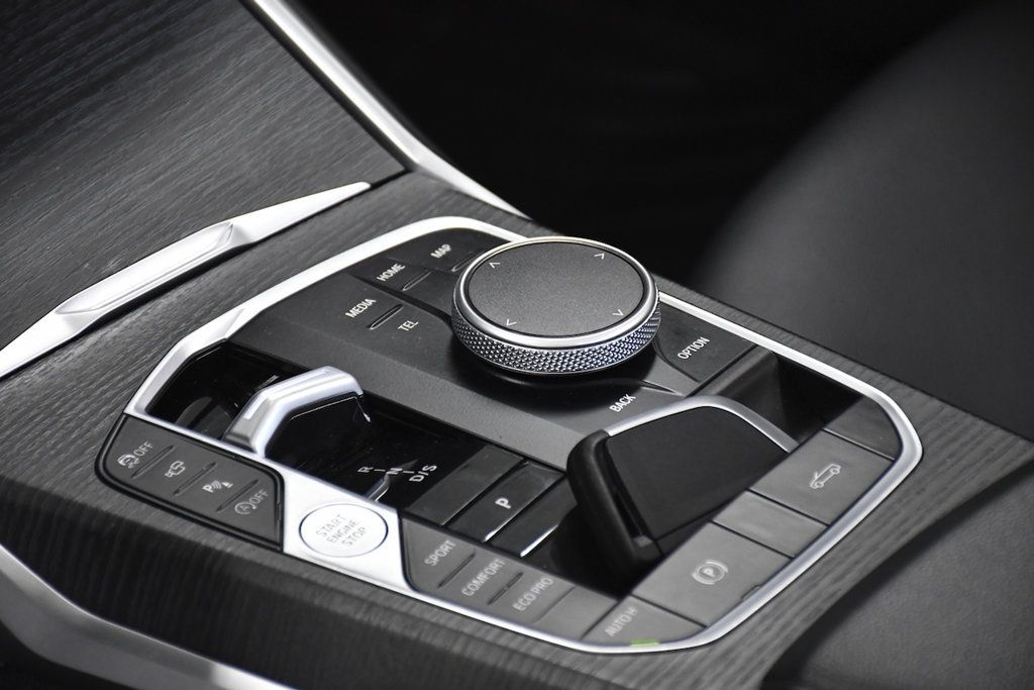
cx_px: 517
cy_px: 345
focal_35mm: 183
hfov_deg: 11.2
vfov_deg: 7.5
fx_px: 5257
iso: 2500
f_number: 5.6
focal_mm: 122
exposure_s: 1/250
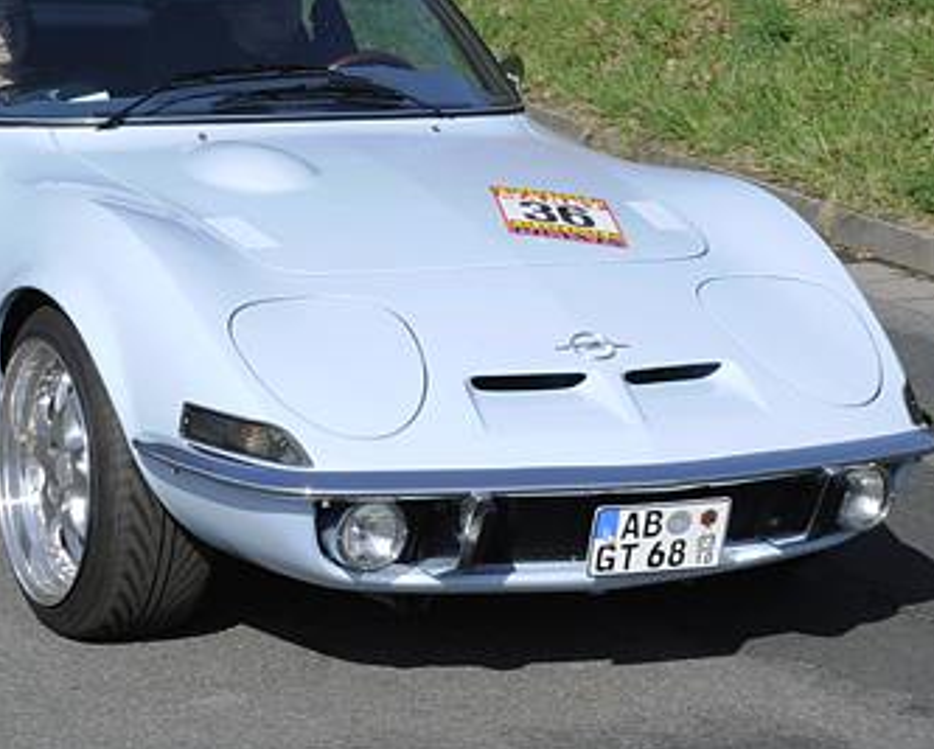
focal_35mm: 126
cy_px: 317
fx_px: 3486
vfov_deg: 12.3
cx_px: 485
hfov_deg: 15.3
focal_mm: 56
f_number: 13
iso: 320
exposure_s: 1/320
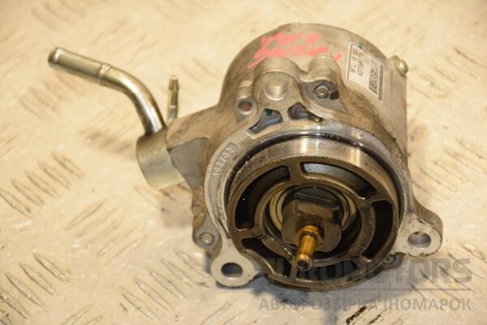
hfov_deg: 14.0
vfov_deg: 9.3
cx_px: 244
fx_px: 1988
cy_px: 162
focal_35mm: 147
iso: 800
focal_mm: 98
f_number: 5.6
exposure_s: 1/160
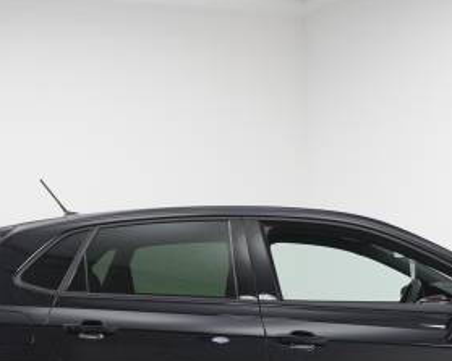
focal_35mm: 87
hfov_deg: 21.9
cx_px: 308
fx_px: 1164
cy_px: 311
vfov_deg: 17.4
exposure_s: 1/200
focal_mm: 27
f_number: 4.5
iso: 2500
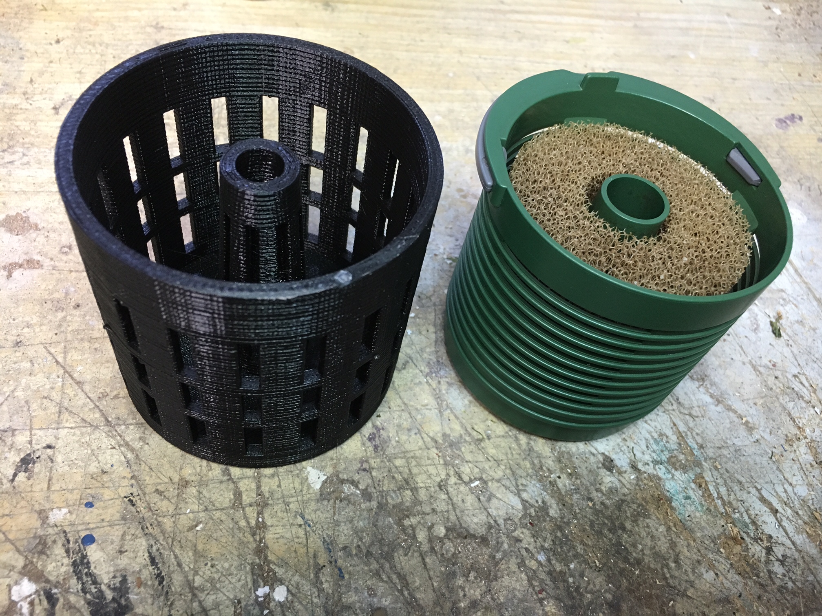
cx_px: 411
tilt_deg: -53.0
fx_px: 689
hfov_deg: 61.7
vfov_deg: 48.2
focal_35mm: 29
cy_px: 308
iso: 160
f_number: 2.2
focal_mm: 4.15
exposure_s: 1/33
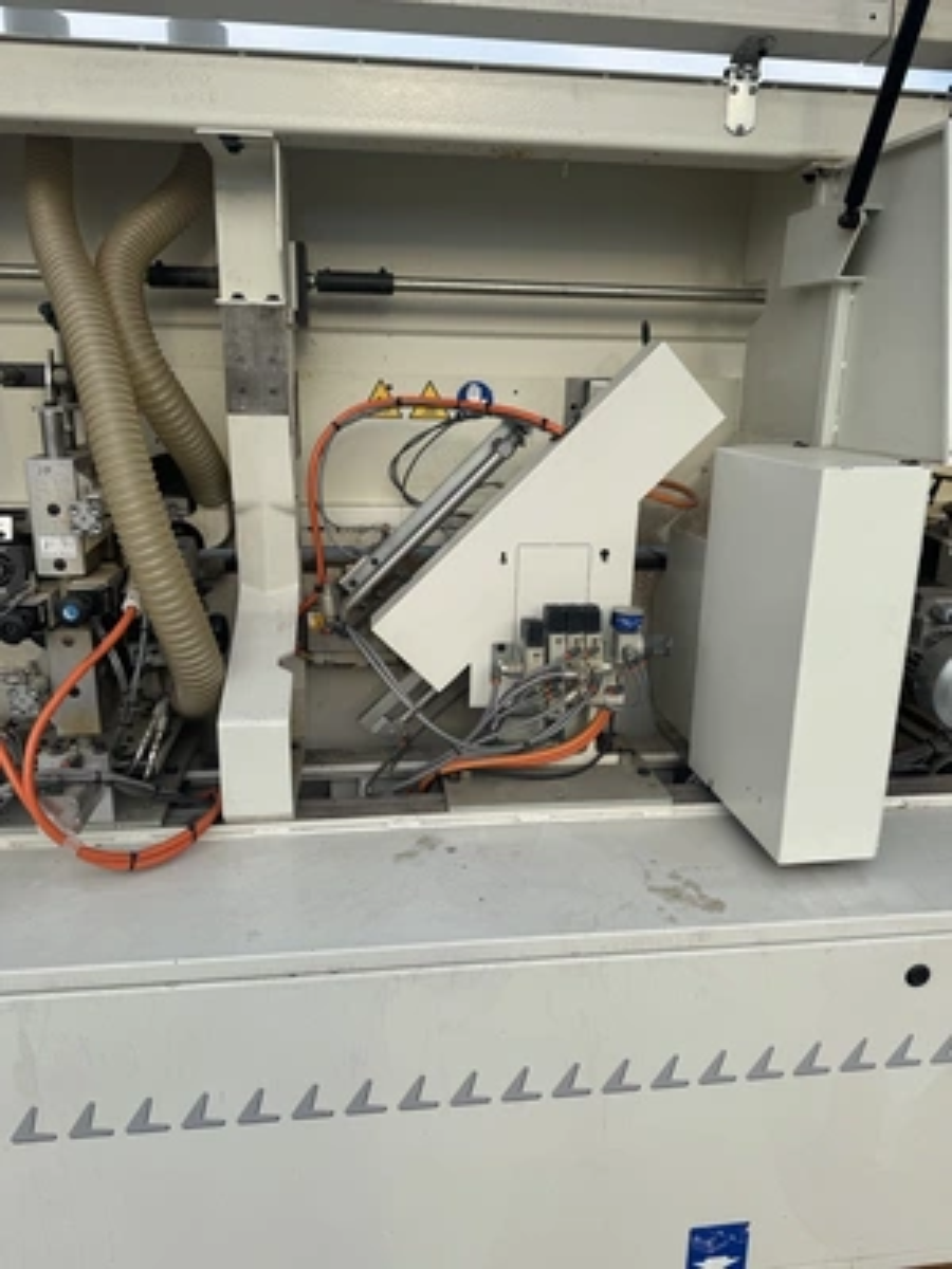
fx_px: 880
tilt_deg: -15.7
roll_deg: +0.9
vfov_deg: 71.6
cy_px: 634
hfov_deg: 56.8
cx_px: 476
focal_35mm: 24
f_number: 1.78
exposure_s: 1/1818
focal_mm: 6.76
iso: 80
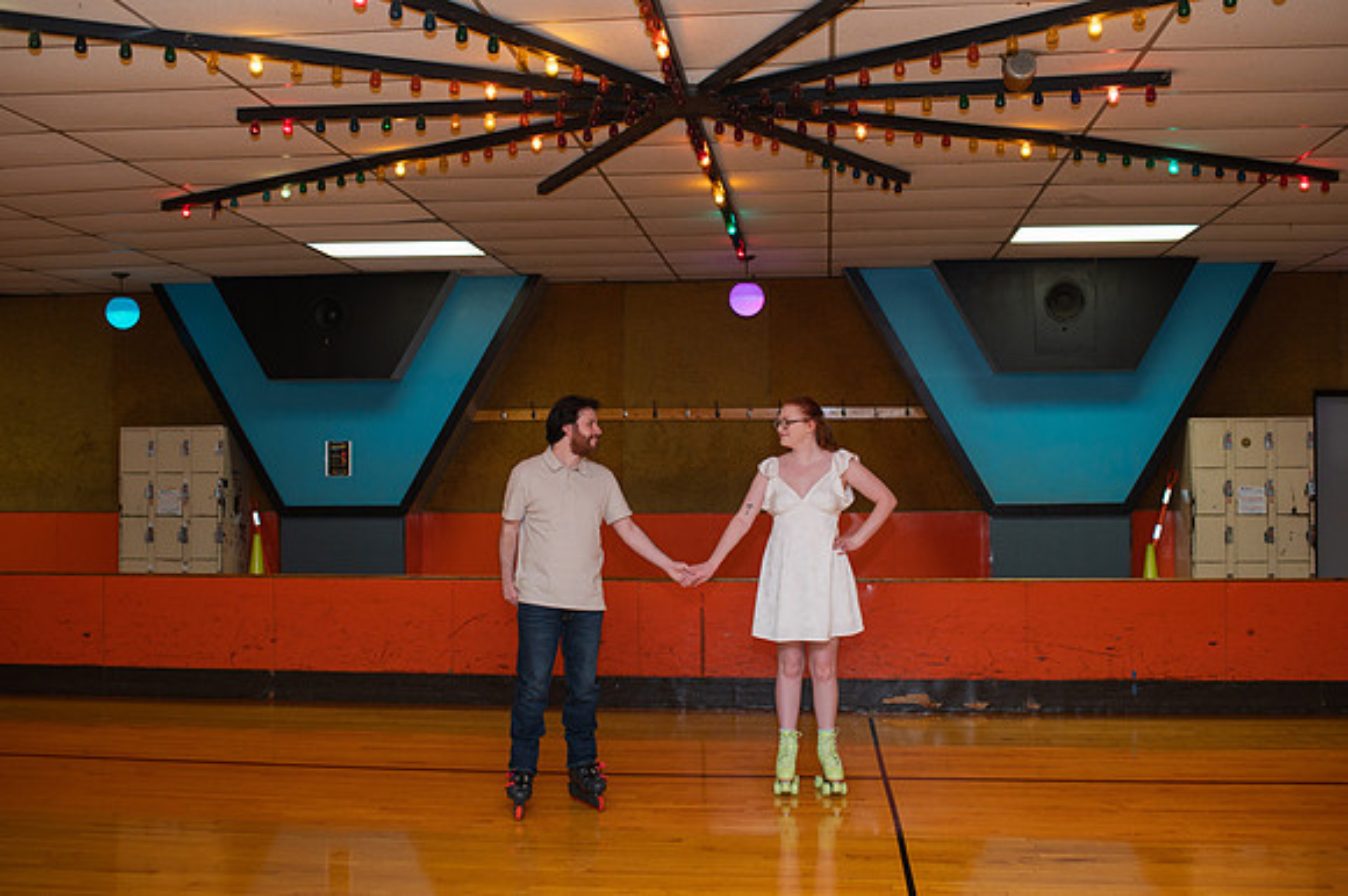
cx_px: 672
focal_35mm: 37
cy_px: 456
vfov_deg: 36.0
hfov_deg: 52.1
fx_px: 1380
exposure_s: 1/200
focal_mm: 35
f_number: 3.2
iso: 1000
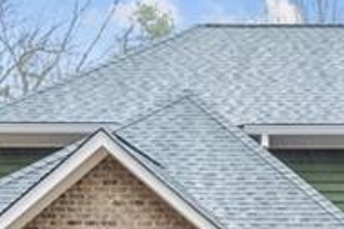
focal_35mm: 141
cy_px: 355
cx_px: 446
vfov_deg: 9.4
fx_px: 1347
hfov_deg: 14.0
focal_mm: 26
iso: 200
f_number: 10
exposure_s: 1/15
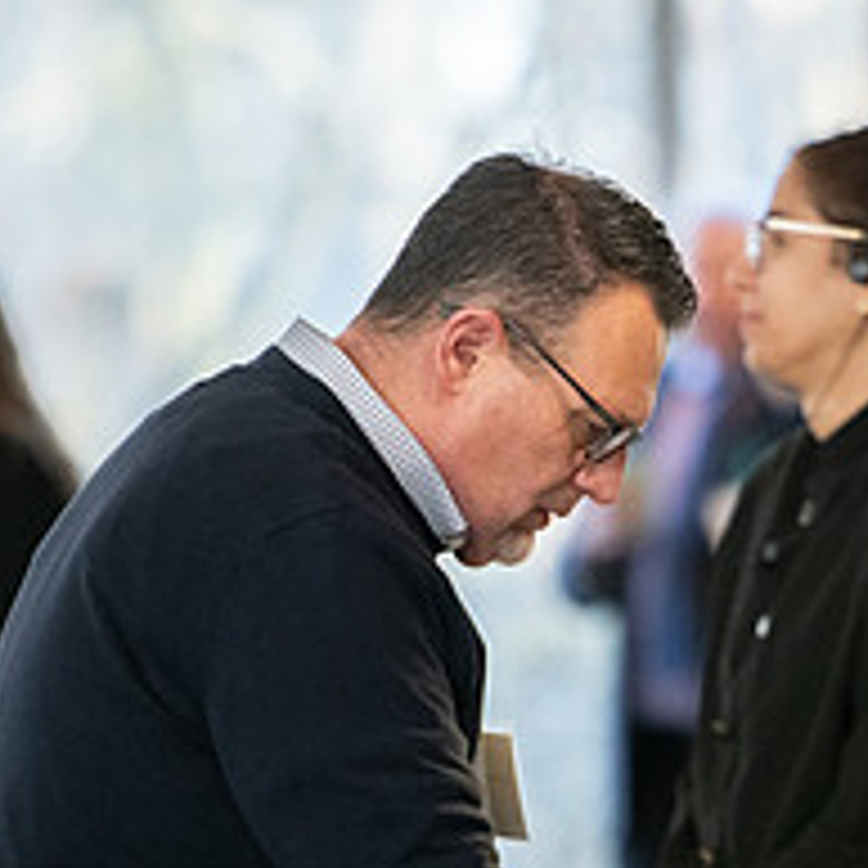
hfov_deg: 3.6
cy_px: 686
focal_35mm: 486
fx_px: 13787
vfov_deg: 3.6
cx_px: 859
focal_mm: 190
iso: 1600
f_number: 2.8
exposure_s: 1/160
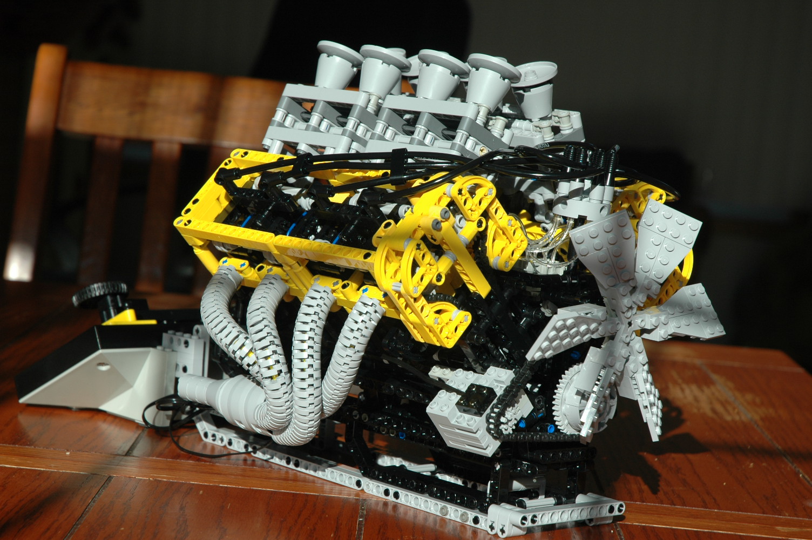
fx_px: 2366
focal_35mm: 105
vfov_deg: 13.0
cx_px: 406
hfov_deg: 19.5
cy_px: 270
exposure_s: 1/250
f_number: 8
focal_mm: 70
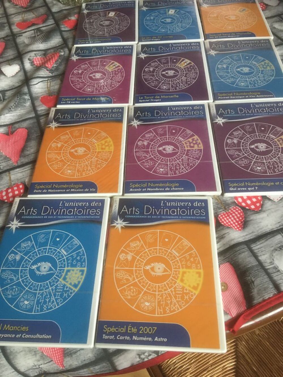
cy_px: 188
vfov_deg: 61.7
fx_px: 316
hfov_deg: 48.2
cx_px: 142
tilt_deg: -54.1
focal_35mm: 29
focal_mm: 4.15
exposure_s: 1/33
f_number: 2.2
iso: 160
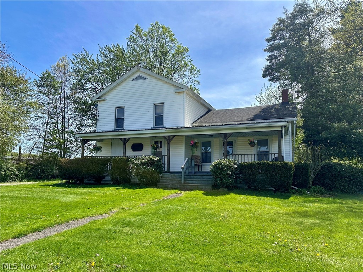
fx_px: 252
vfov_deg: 56.8
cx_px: 182
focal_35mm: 24
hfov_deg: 71.6
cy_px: 136
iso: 80
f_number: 1.8
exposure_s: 1/4200
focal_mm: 6.86
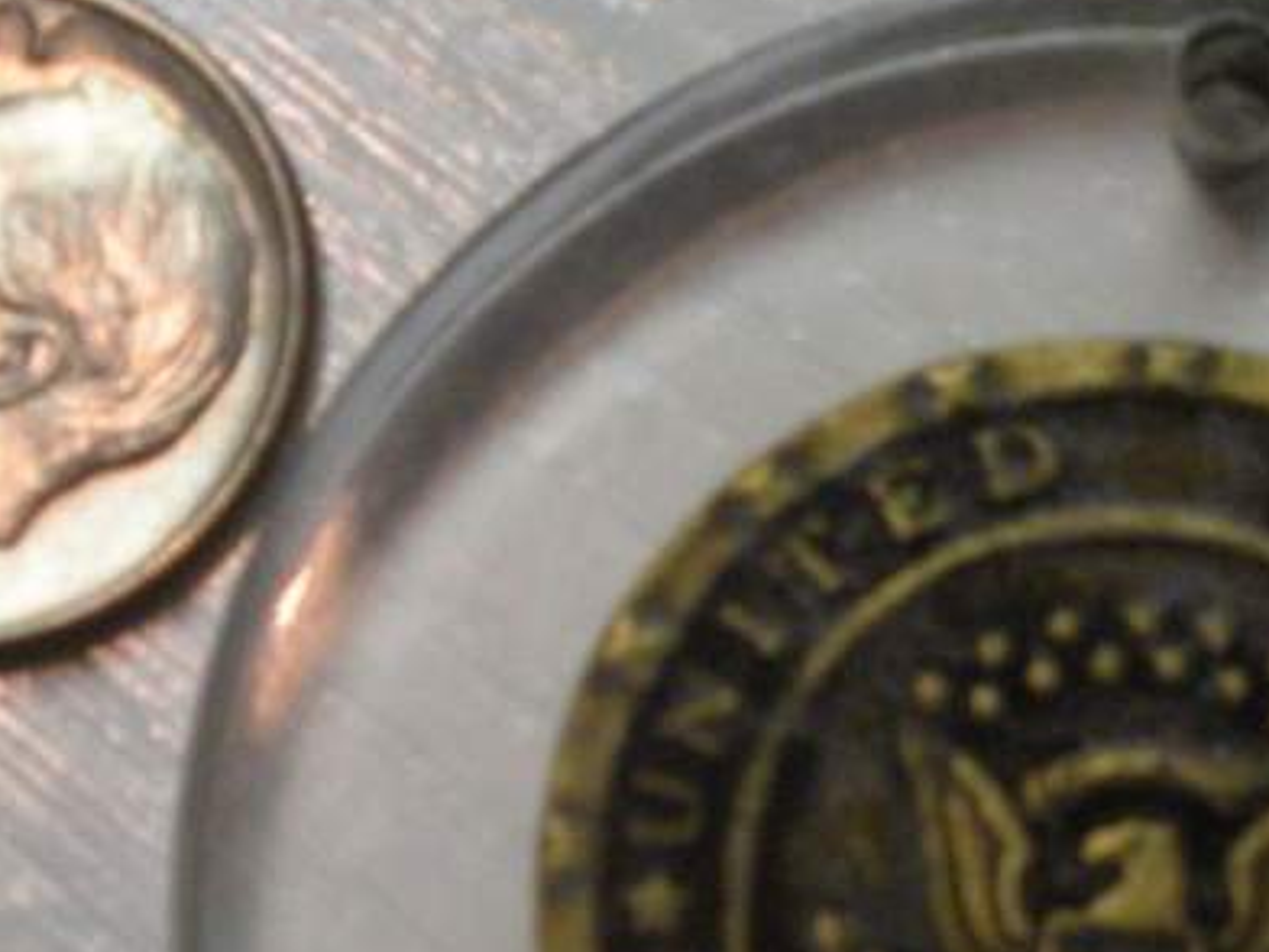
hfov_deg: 15.1
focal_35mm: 130
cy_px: 727
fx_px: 4766
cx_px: 903
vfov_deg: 11.4
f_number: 4.4
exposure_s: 1/69.7
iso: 341
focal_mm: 9.1
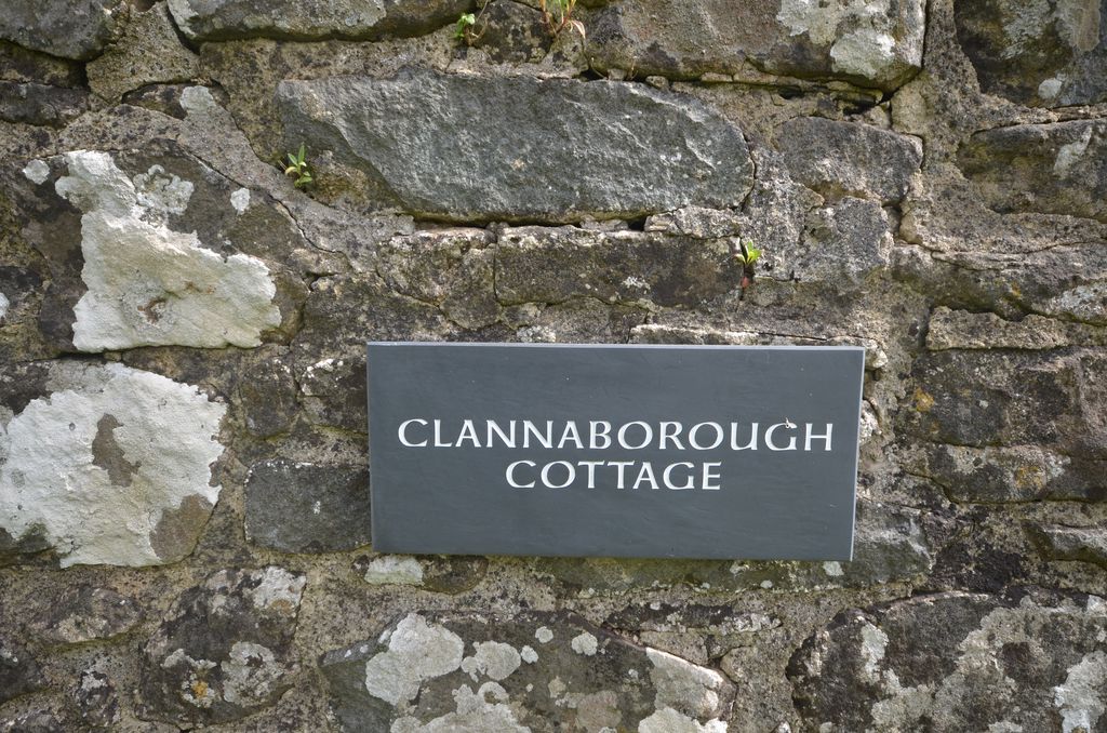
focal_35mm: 21
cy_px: 366
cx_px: 554
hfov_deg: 81.3
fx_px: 644
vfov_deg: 59.3
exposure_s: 1/125
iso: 100
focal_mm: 14
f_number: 7.1
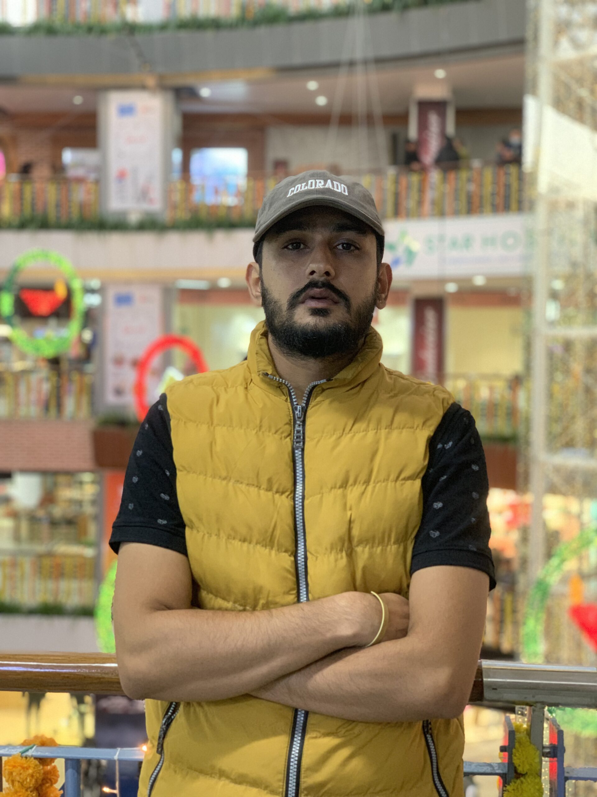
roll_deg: +0.0
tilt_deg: -2.2
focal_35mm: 52
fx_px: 1196
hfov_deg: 28.0
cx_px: 298
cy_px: 398
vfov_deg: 36.8
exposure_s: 1/50
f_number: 2.4
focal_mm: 6
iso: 320
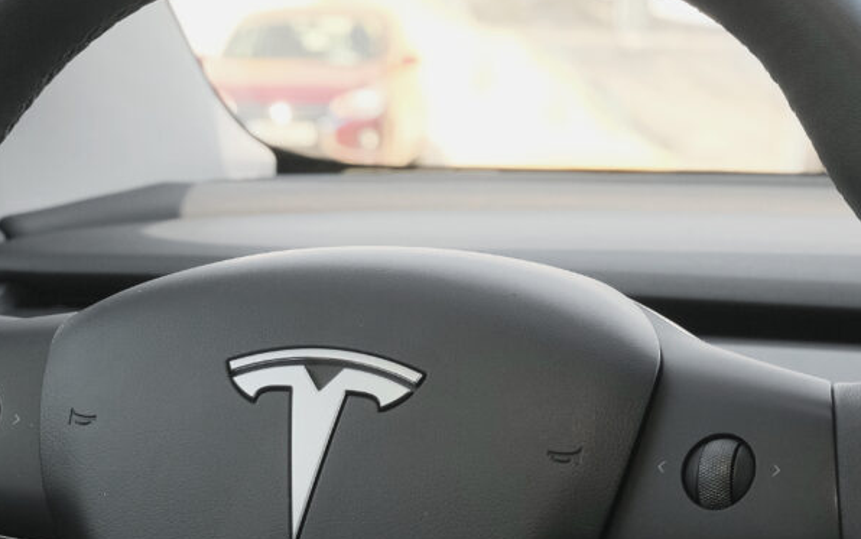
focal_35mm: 119
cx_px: 341
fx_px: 2793
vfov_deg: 11.0
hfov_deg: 17.5
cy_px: 439
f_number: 9
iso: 1600
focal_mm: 45
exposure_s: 1/160
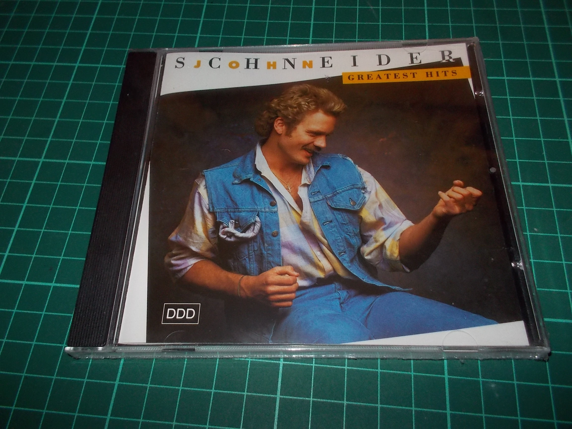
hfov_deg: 61.7
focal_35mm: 29
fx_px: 479
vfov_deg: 48.2
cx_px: 286
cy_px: 214
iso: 200
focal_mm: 4.1
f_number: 3.3
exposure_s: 1/30
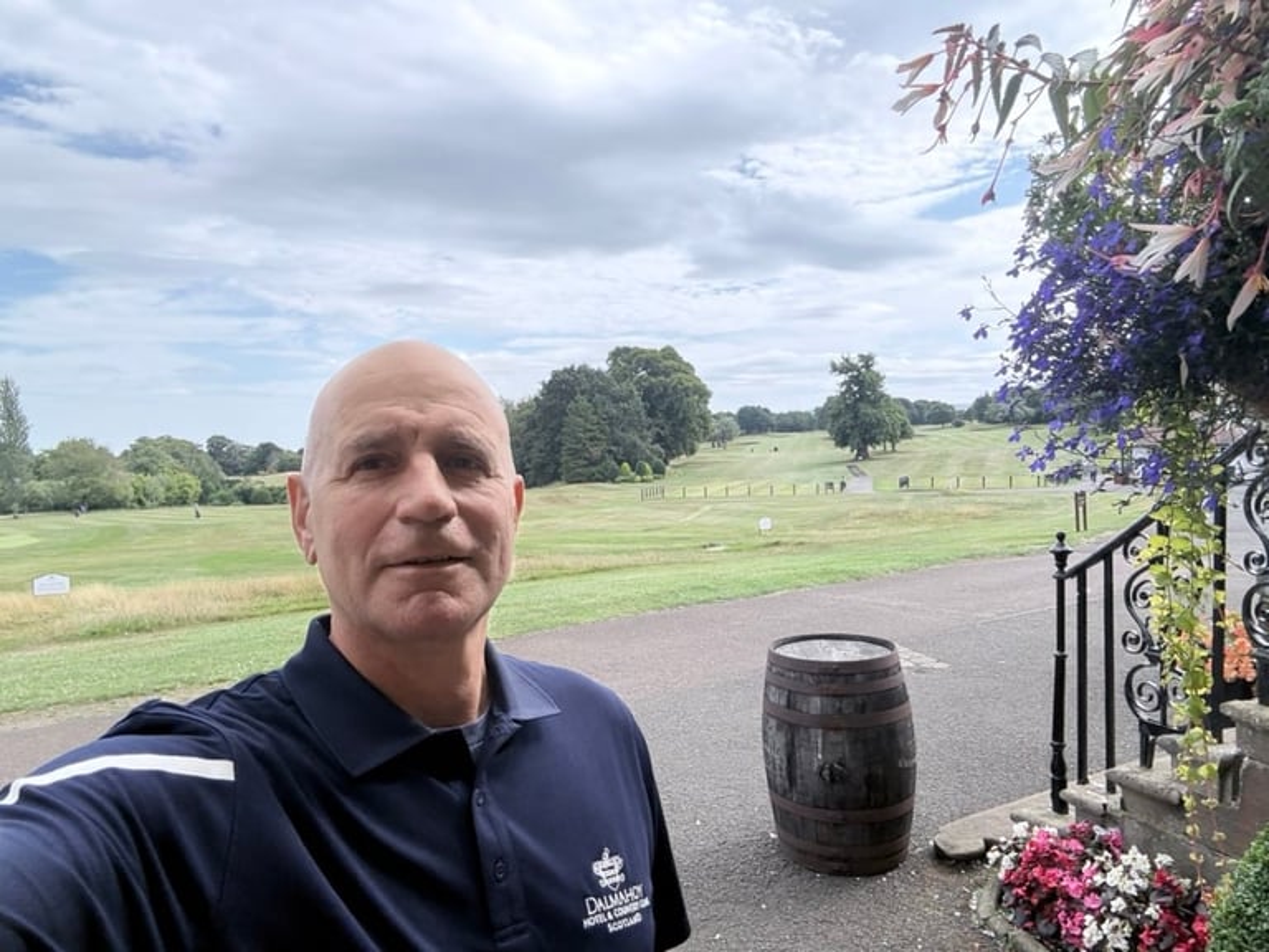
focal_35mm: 23
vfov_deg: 58.9
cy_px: 476
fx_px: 843
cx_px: 634
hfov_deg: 73.9
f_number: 1.9
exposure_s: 1/885
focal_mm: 2.69
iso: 40
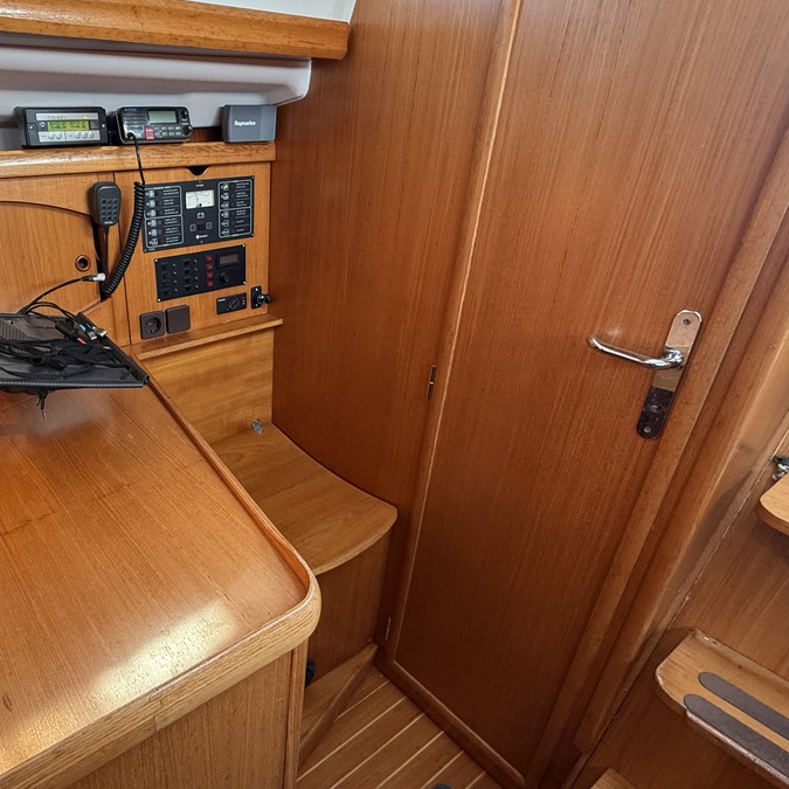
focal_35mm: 22
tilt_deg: -27.0
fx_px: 567
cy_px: 401
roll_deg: +0.4
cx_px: 224
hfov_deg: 66.4
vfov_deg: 69.6
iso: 250
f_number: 2.2
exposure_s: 1/99
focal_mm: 2.22
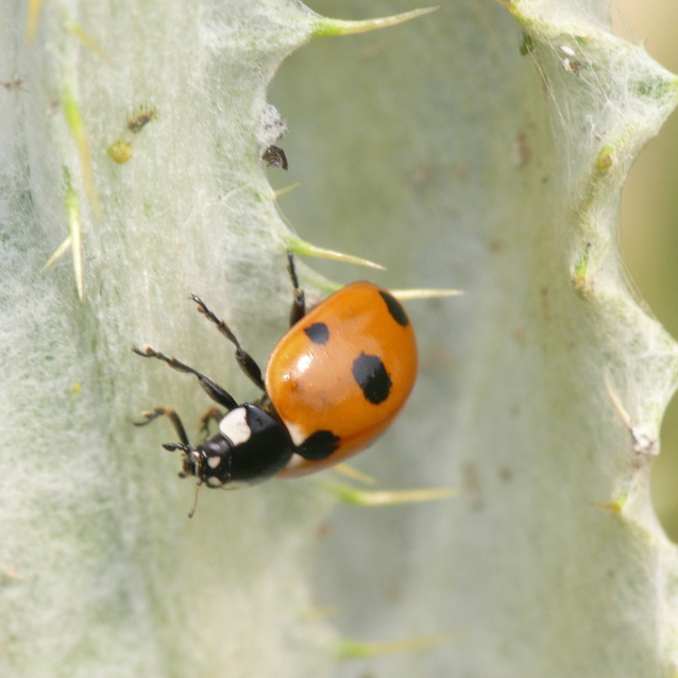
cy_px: 339
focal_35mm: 343
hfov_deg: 5.1
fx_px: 7601
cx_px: 321
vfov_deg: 5.1
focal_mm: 61.3
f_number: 11
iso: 200
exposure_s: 1/160
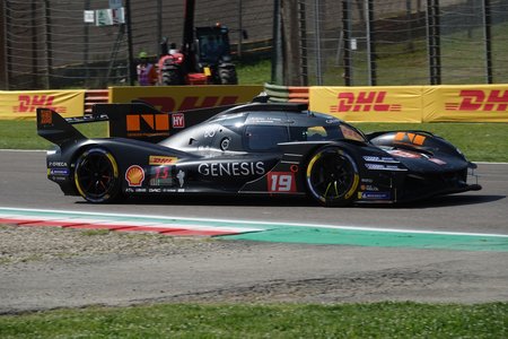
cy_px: 170
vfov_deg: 7.5
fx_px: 2596
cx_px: 254
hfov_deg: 11.2
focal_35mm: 184
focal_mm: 67.46
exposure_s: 1/800
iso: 100
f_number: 5
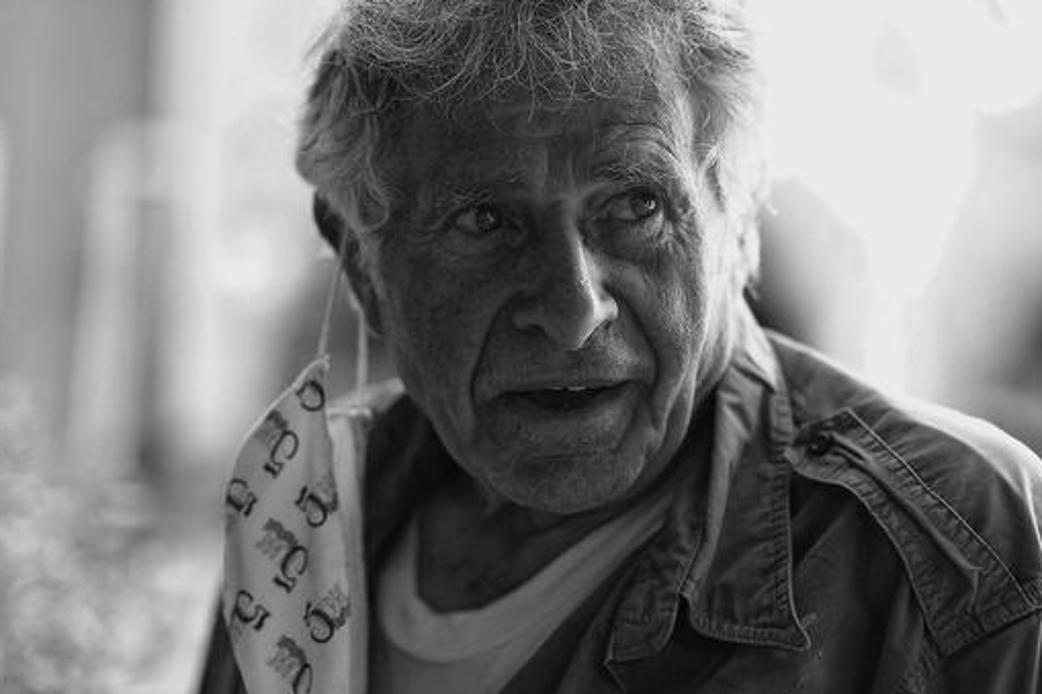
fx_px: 2864
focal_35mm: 99
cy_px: 315
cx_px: 602
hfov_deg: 20.6
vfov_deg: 13.8
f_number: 1.4
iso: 160
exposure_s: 1/250
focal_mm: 56
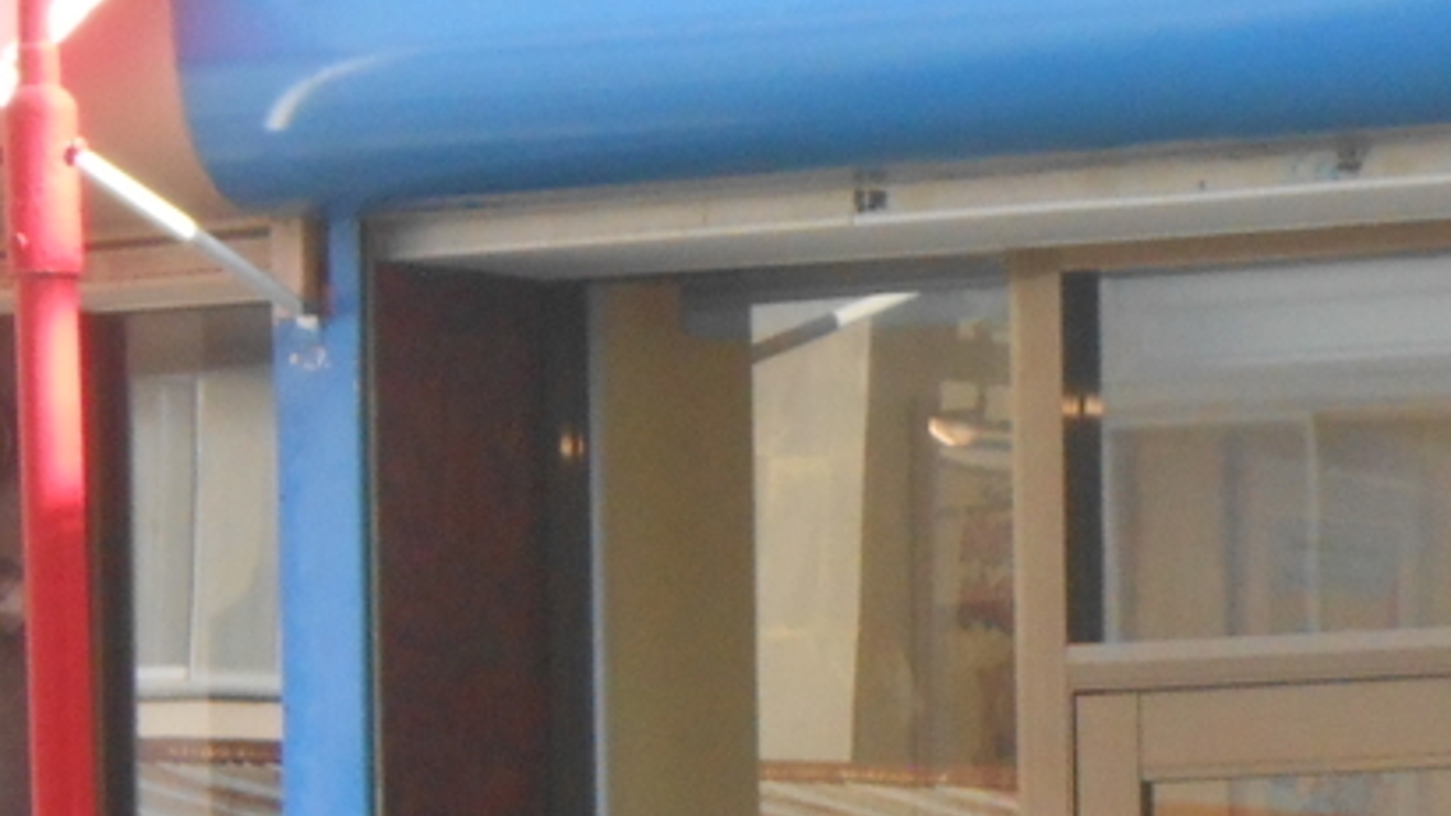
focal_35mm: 296
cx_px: 1578
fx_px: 11386
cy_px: 1568
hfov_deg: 7.3
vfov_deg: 4.1
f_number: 4.6
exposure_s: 1/320
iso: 400
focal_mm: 16.5
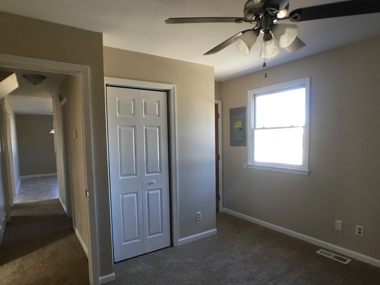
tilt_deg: -4.4
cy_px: 158
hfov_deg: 55.3
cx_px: 182
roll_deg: +1.3
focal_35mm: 33
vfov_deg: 42.9
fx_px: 362
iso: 40
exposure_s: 1/30
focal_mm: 4.15
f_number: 2.2
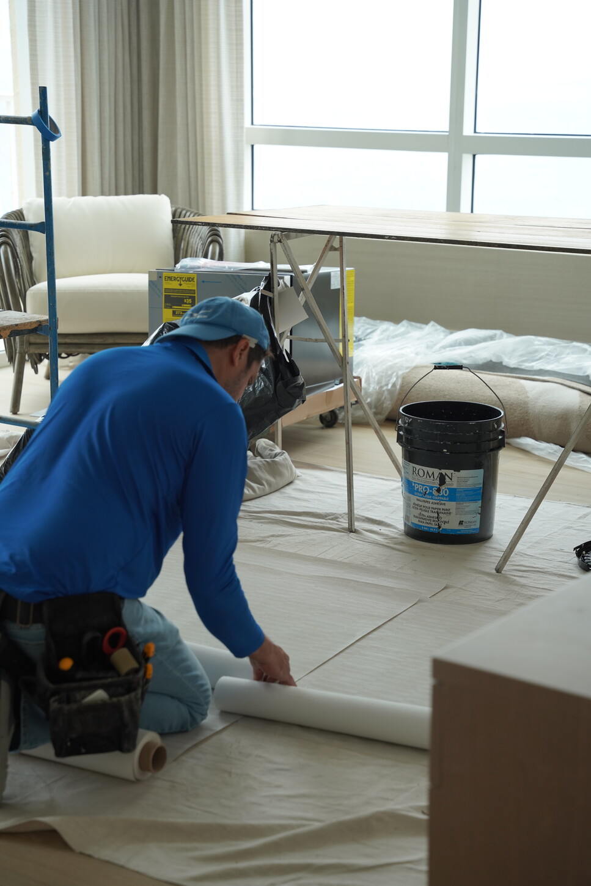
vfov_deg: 28.8
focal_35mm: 70
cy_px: 443
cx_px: 296
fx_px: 1723
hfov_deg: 19.5
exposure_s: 1/160
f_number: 4
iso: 500
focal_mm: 70
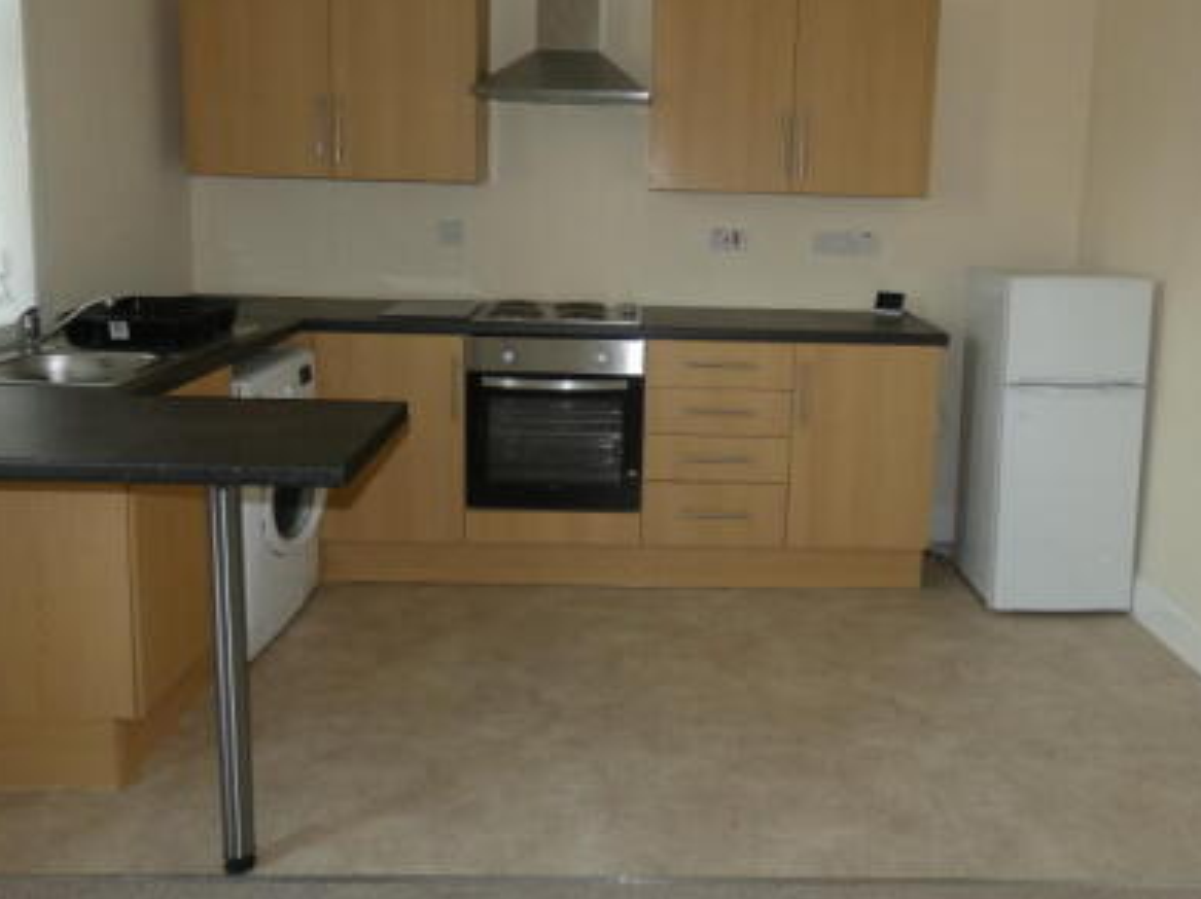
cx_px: 684
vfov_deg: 46.4
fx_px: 1040
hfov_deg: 59.8
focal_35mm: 30
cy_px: 348
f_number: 2.8
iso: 100
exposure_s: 1/60
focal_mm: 3.6
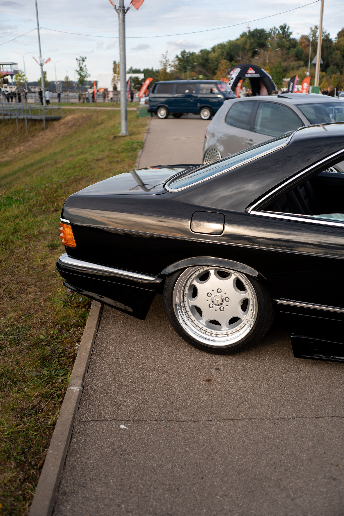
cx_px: 172
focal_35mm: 35
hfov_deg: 37.9
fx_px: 502
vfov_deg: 54.4
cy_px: 258
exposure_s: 1/1000
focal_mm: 35
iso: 100
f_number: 2.2
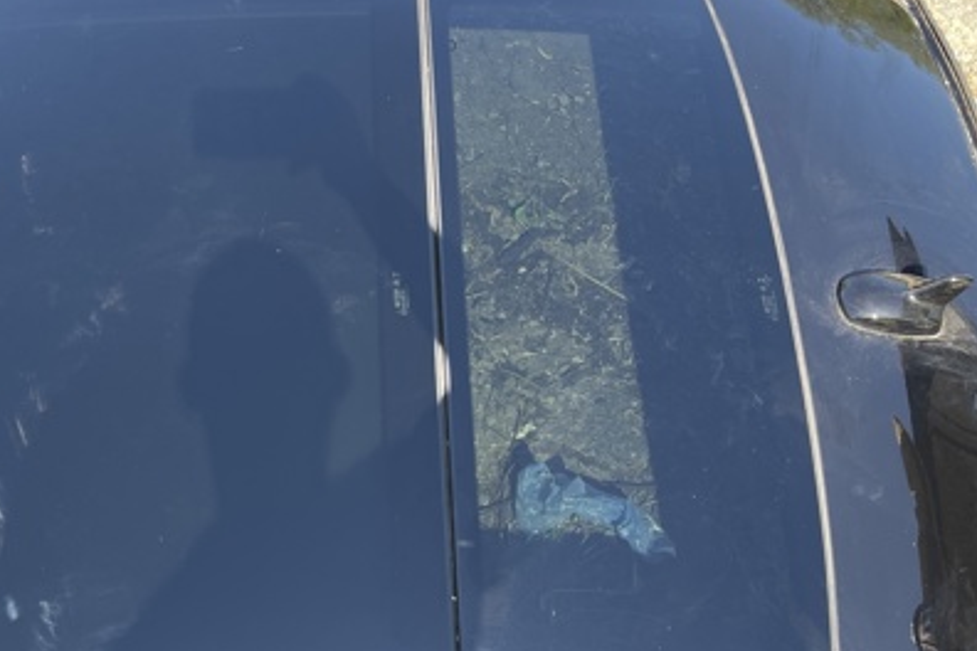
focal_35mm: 42
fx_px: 1140
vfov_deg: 31.8
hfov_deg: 45.6
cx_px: 316
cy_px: 390
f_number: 1.6
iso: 32
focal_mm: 5.1
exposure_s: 1/206
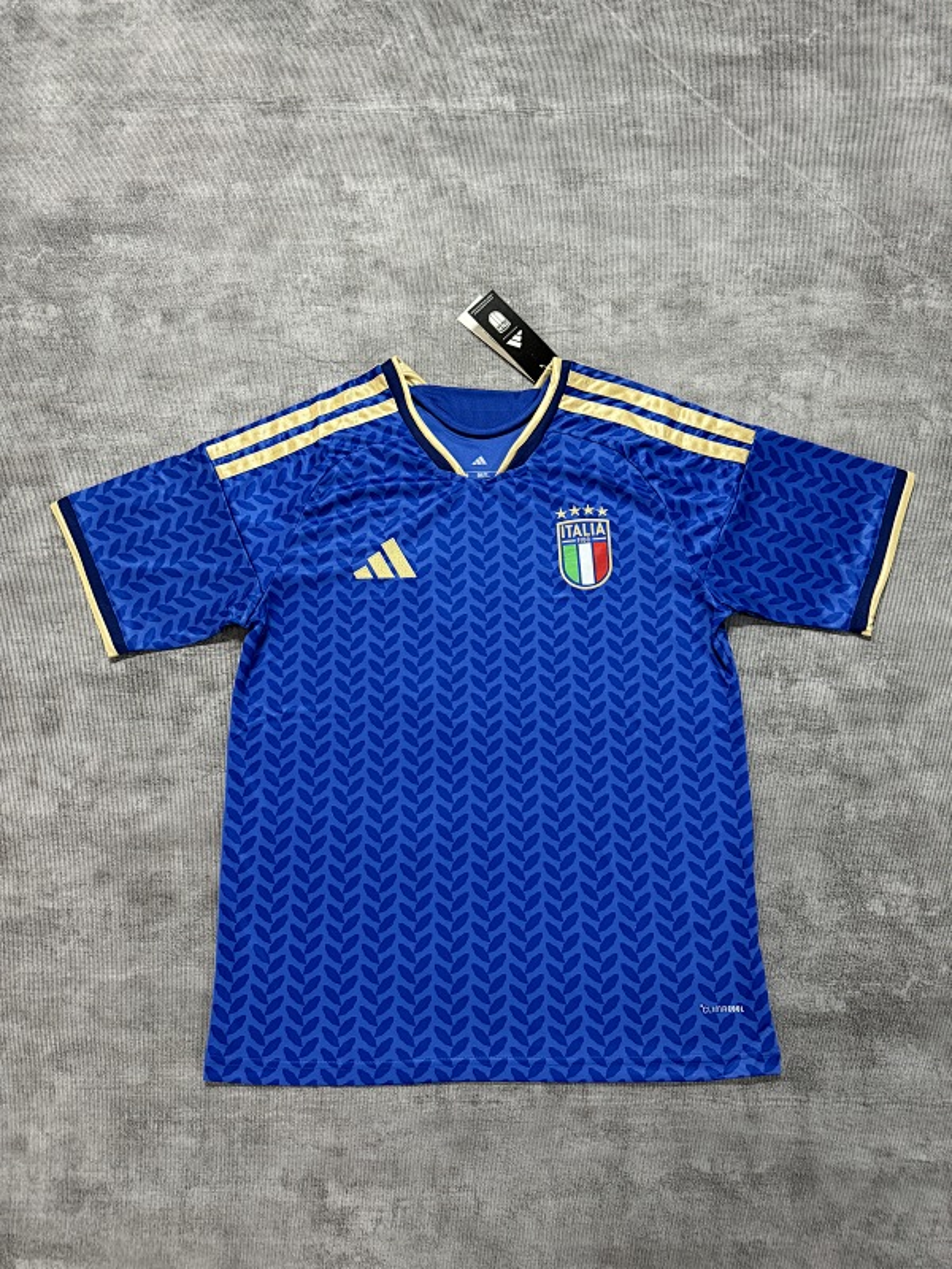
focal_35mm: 24
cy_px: 634
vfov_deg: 71.6
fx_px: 880
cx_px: 476
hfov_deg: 56.8
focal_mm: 6.76
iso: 400
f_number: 1.78
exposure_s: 1/60
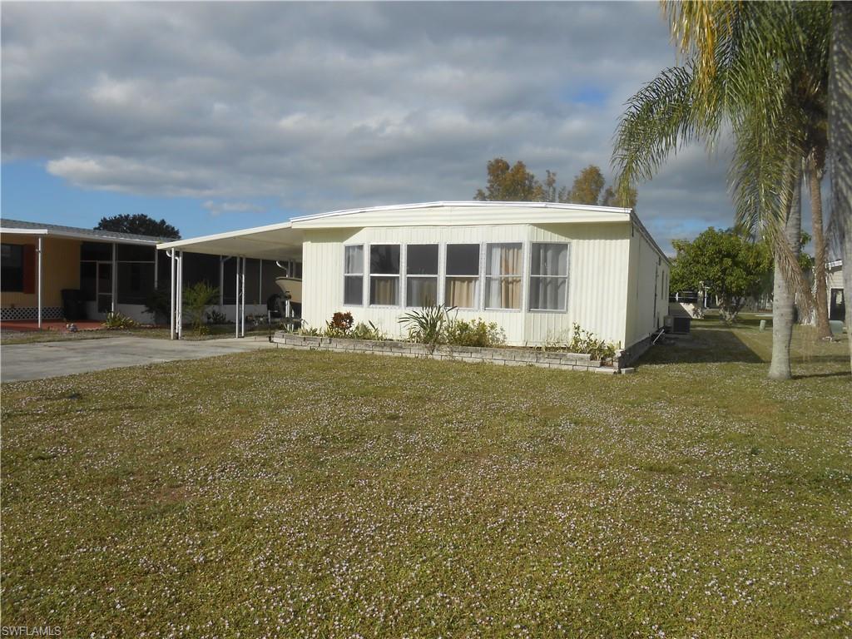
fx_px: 640
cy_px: 320
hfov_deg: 67.3
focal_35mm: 26
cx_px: 426
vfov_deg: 53.1
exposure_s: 1/1500
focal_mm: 4.6
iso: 80
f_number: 3.5
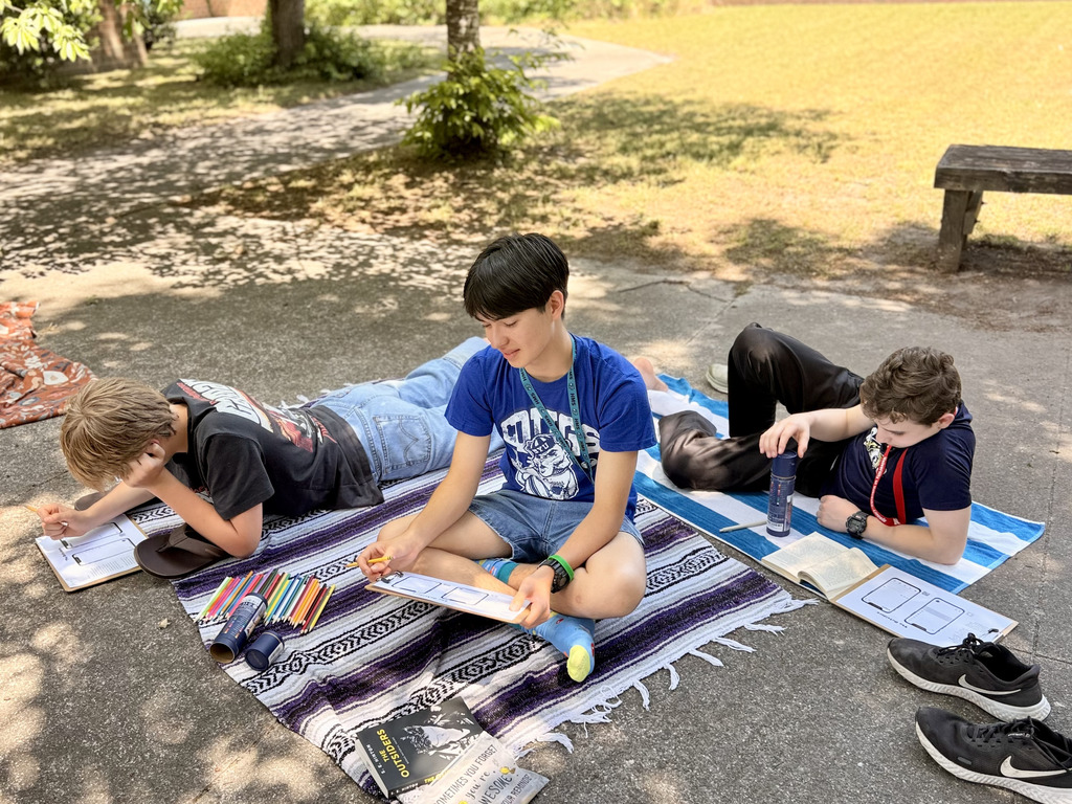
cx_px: 536
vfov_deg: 56.8
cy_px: 402
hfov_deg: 71.6
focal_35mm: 24
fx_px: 743
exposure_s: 1/622
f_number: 1.78
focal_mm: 6.76
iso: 80
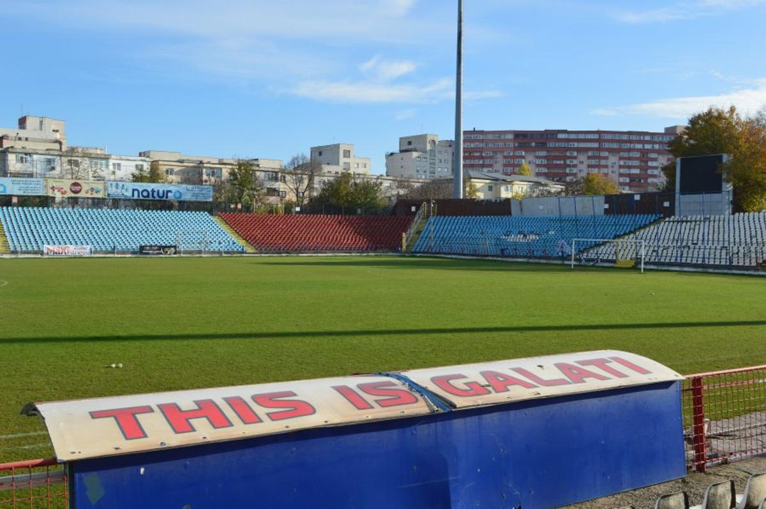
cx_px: 383
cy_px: 254
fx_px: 765
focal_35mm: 36
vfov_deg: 36.8
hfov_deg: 53.2
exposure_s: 1/400
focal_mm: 24
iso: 400
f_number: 11
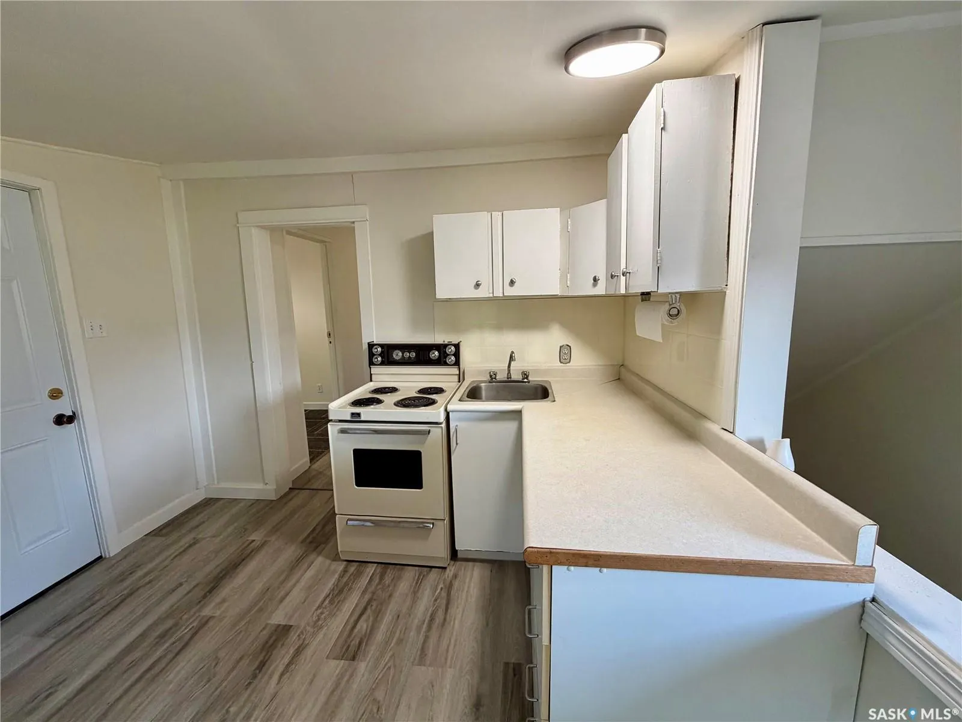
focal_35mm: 14
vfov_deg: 85.7
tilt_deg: -8.4
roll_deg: +1.8
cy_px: 361
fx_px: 389
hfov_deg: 102.1
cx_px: 481
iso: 250
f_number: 2.2
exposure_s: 1/121
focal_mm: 2.22
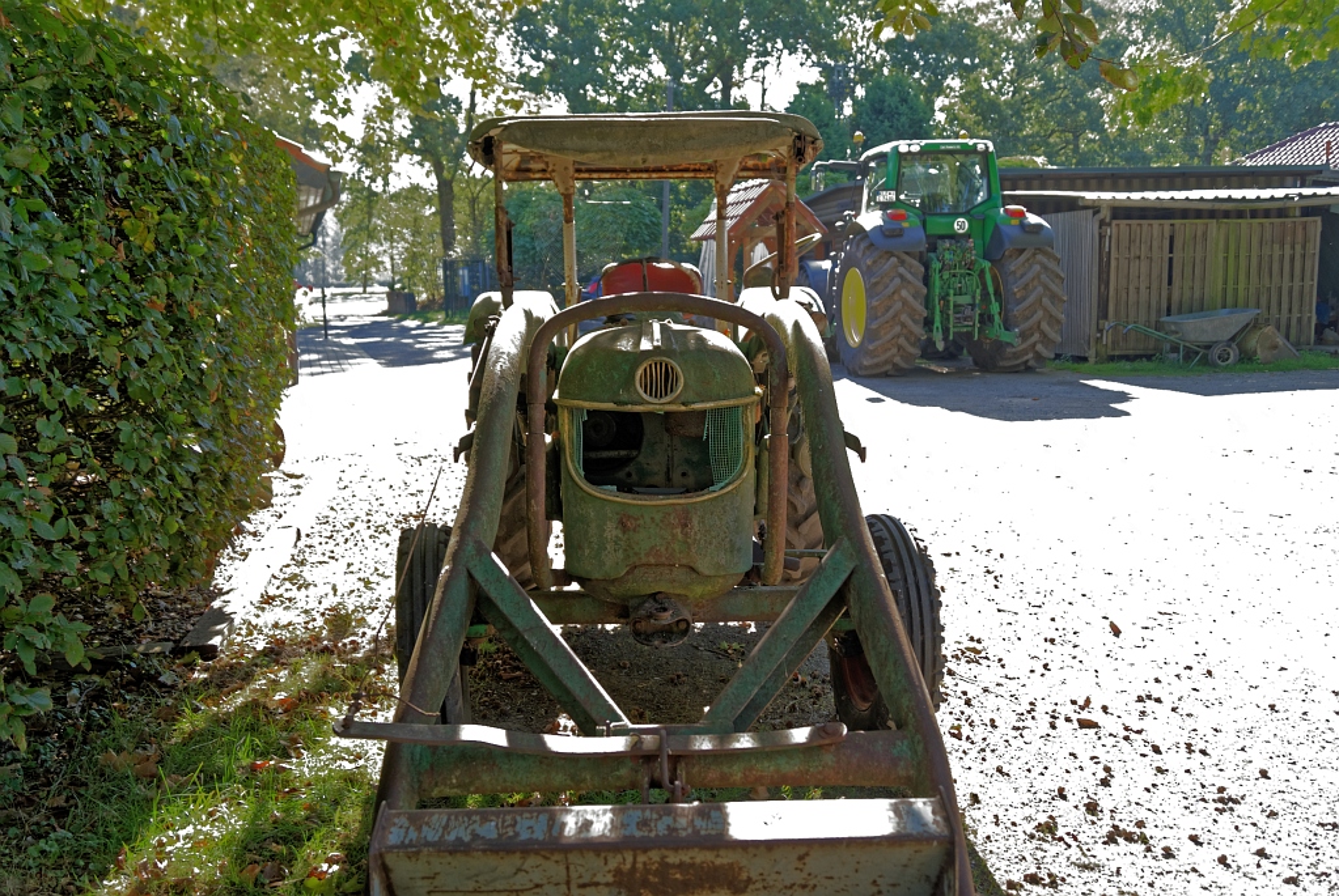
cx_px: 670
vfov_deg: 43.7
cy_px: 448
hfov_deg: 61.9
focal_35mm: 30
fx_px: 1117
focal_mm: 20
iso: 200
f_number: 4
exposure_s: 1/40
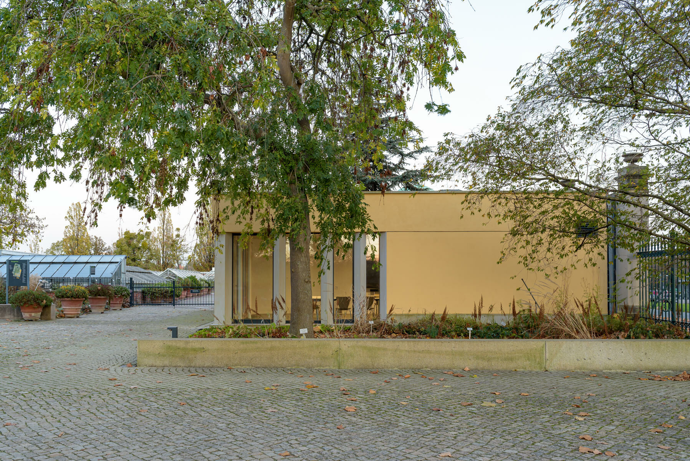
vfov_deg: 37.9
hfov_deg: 54.4
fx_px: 671
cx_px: 345
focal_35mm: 35
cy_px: 230
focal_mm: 35
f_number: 8
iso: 100
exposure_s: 1/3.33
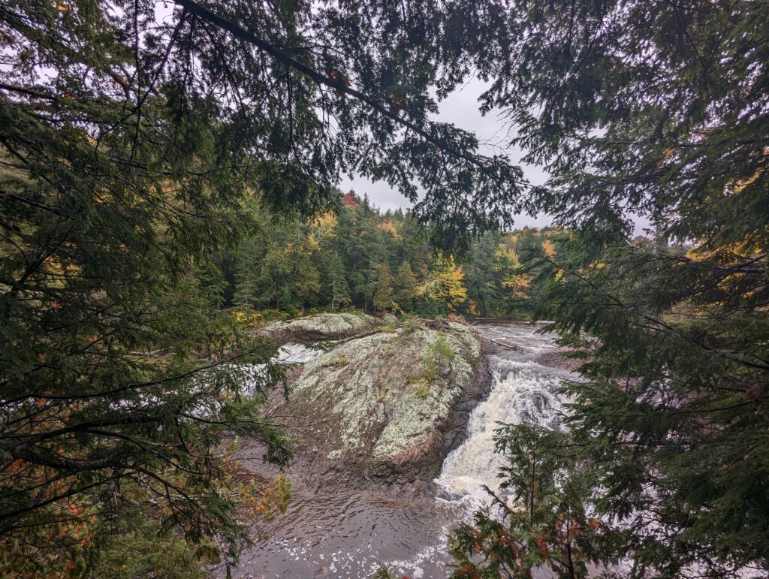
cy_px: 290
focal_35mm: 16
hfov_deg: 94.4
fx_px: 356
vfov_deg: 78.2
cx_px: 384
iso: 43
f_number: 2.2
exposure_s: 1/211
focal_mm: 2.35
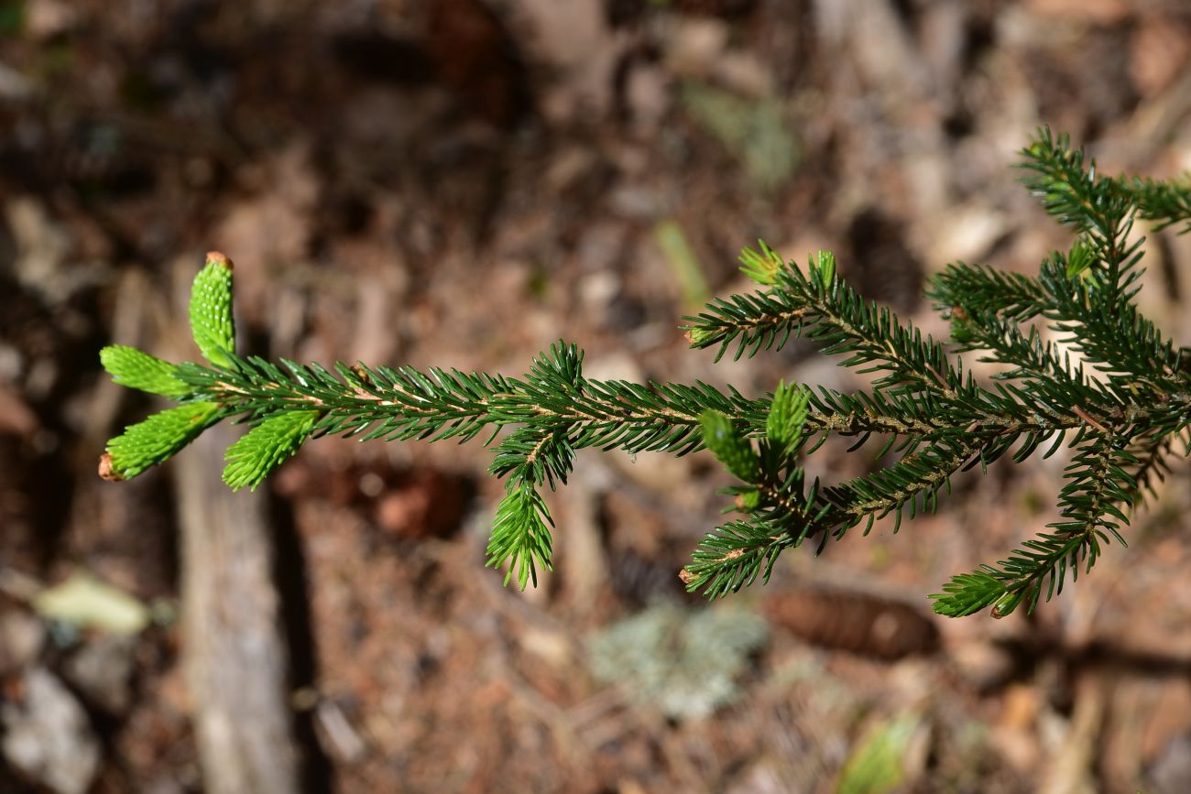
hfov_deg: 39.6
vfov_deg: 27.0
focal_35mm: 50
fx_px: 1654
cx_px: 596
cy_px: 397
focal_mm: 50
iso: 250
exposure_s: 1/640
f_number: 7.1
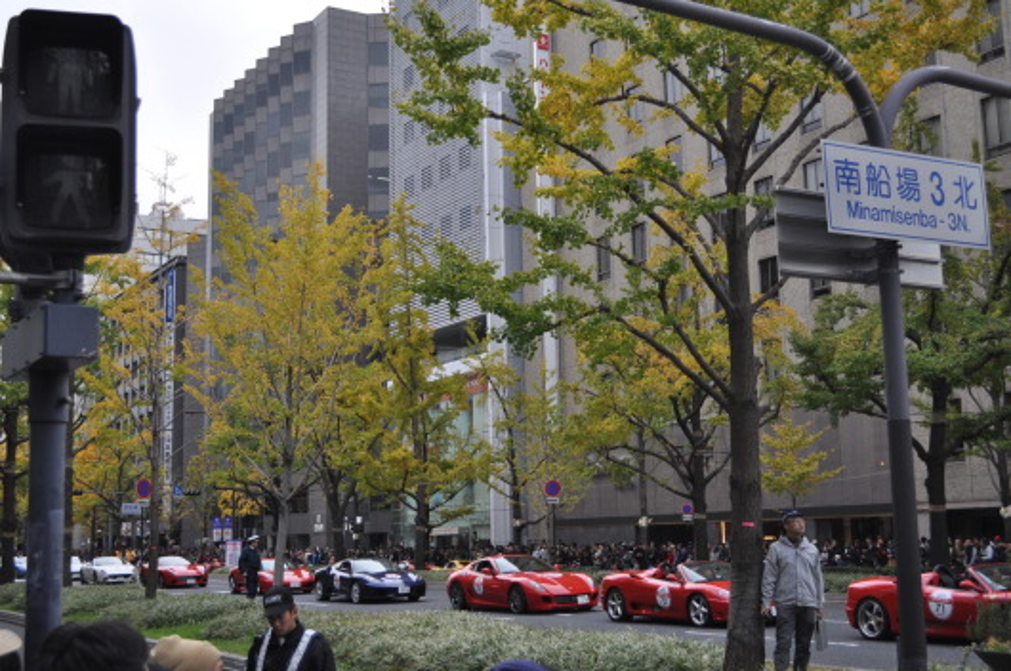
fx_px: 1346
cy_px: 336
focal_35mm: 48
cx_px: 506
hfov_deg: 41.2
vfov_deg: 28.0
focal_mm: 32
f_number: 4.8
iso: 640
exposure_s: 1/1000
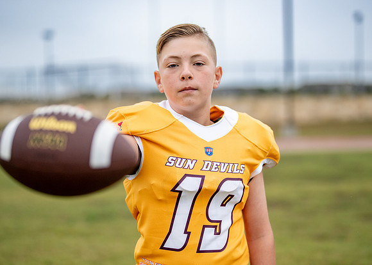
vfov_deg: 22.7
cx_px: 194
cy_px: 131
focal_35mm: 63
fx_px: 661
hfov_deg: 31.4
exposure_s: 1/2000
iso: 320
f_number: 1.2
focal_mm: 50
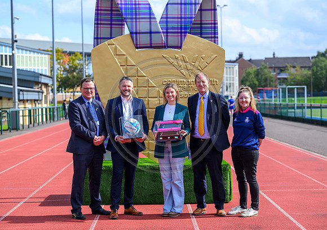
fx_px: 841
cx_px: 173
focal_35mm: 91
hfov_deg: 22.0
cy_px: 115
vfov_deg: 15.6
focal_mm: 86
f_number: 3.5
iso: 500
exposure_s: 1/2000
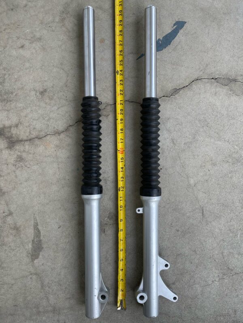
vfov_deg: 67.3
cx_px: 122
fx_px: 243
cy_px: 162
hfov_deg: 53.1
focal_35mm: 26
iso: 32
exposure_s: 1/796
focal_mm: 5.1
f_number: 1.6
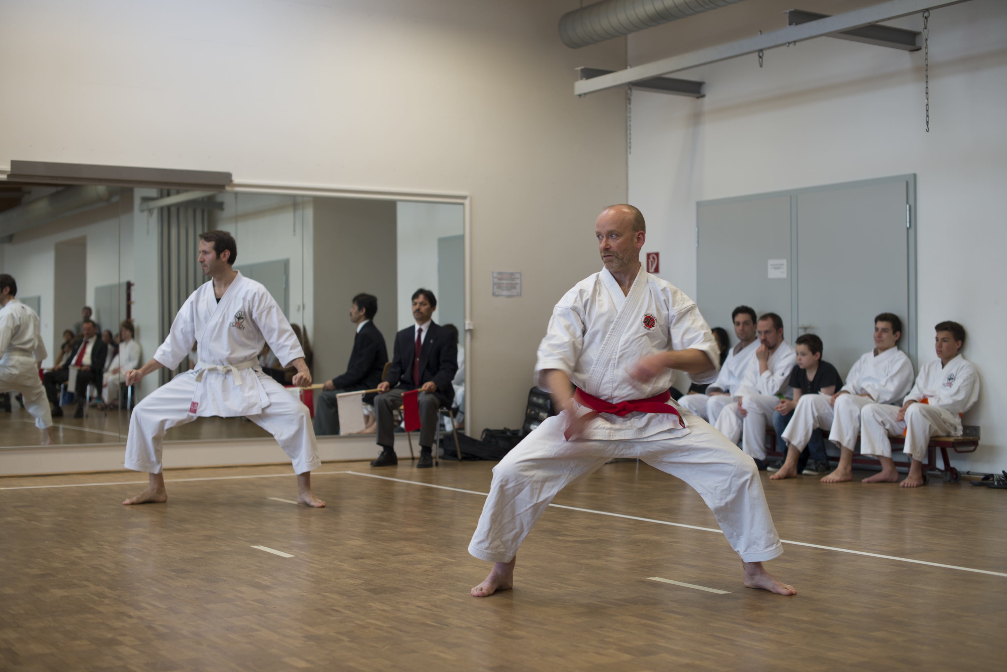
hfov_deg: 39.6
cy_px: 336
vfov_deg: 27.0
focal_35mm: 50
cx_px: 504
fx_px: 1399
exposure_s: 1/50
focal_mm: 50
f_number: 3.2
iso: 100
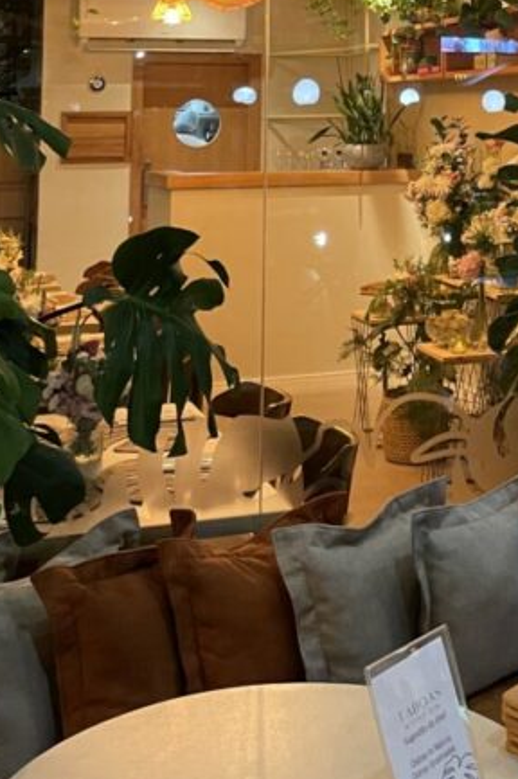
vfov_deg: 31.0
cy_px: 0
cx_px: 464
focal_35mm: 60
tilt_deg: +5.9
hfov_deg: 22.1
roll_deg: +1.1
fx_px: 1297
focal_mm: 4.2
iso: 400
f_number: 1.6
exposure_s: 1/40
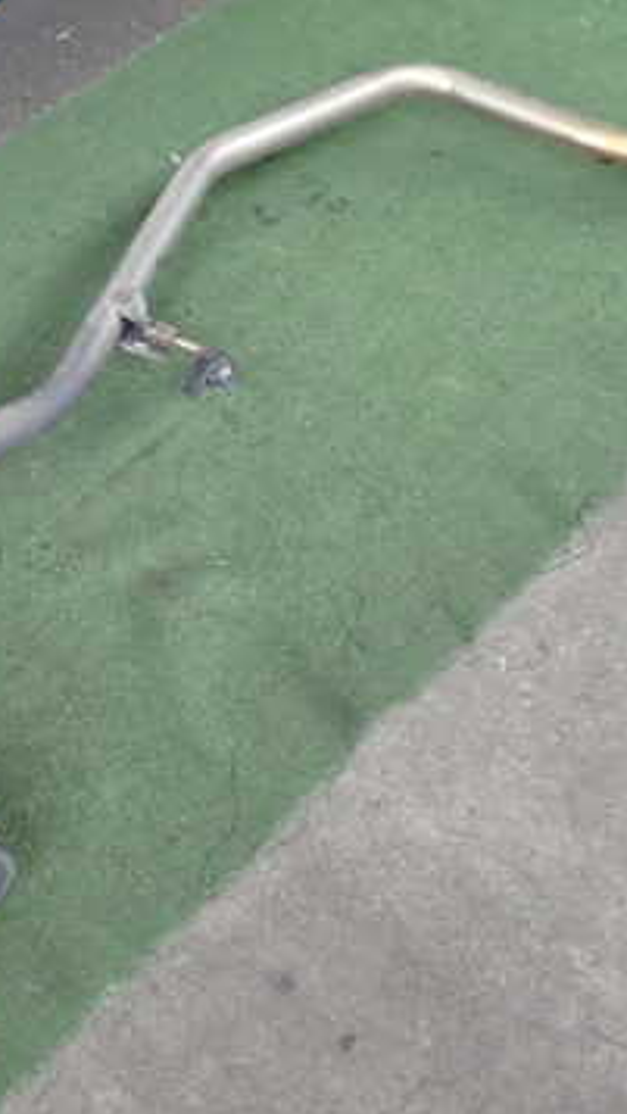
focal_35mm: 55
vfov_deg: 37.8
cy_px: 599
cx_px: 94
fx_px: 1624
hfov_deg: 21.5
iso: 125
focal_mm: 5.4
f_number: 2.3
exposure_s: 1/125
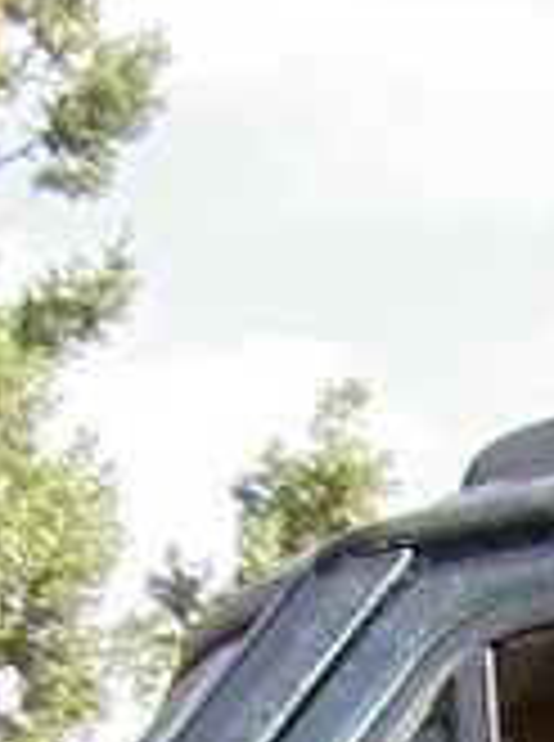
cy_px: 2248
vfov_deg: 6.0
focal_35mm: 307
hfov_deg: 4.6
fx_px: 6577
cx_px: 1567
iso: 100
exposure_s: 1/125
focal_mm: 8
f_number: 4.7
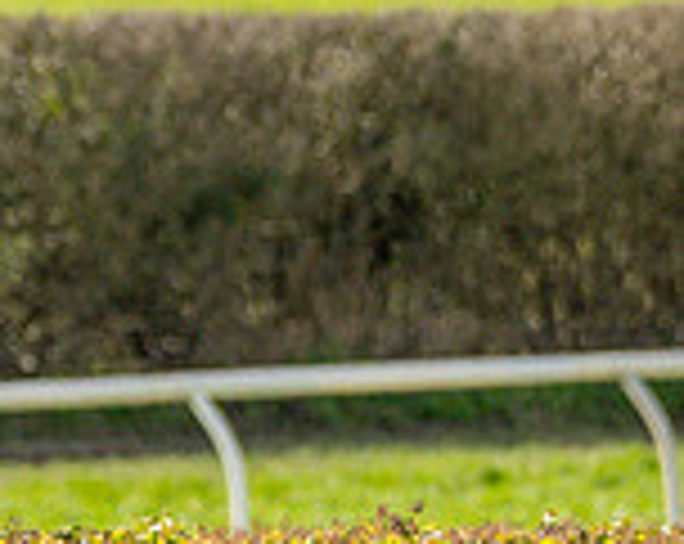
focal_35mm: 1560
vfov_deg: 1.0
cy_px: 539
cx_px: -988
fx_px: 31520
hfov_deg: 1.2
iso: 200
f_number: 4
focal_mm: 150
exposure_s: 1/1600
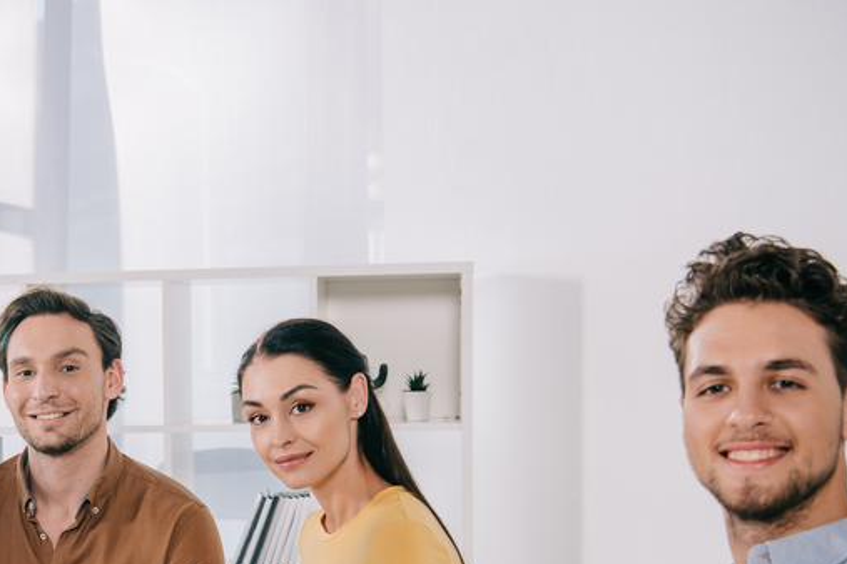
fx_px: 1670
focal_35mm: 71
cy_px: 488
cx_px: 123
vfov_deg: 18.9
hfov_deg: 27.6
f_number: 4
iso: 100
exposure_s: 1/160
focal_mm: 36
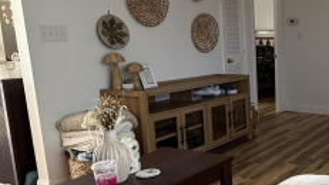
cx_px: 323
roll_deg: -0.2
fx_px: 384
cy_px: 115
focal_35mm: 44
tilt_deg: -11.0
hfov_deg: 41.0
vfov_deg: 27.0
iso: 320
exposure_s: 1/99
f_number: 2.2
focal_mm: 2.22
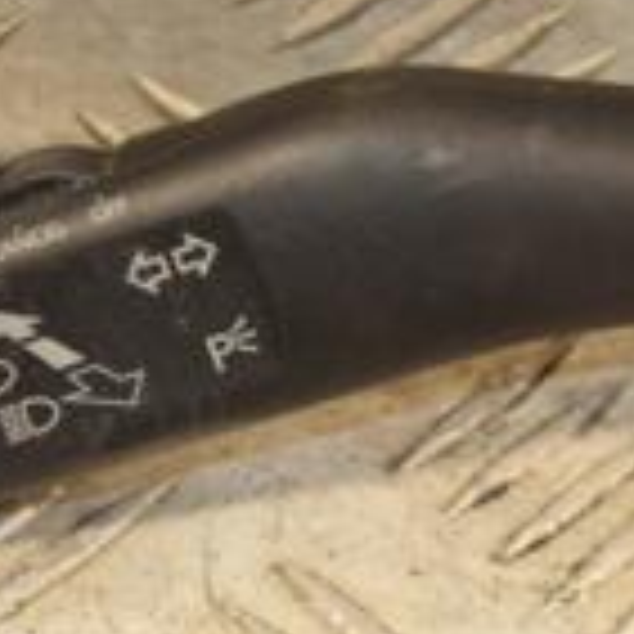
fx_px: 5864
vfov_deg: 6.2
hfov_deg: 6.1
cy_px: 396
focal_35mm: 283
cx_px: 886
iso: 800
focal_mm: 52
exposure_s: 1/200
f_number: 5.6
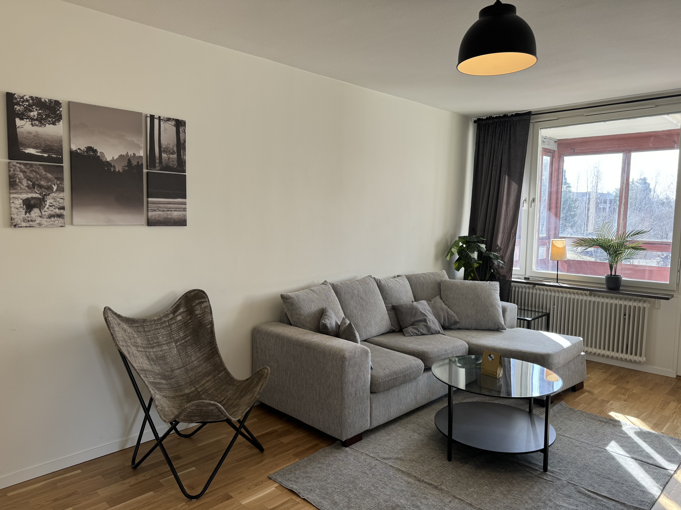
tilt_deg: -5.4
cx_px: 340
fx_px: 472
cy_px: 255
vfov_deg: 56.8
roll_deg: -1.0
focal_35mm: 24
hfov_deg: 71.6
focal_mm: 6.86
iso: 64
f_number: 1.78
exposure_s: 1/140
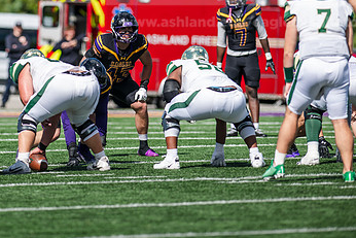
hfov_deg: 4.1
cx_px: 75
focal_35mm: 503
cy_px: 44
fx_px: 4976
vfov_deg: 2.7
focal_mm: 300
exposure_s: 1/2000
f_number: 3.5
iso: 125
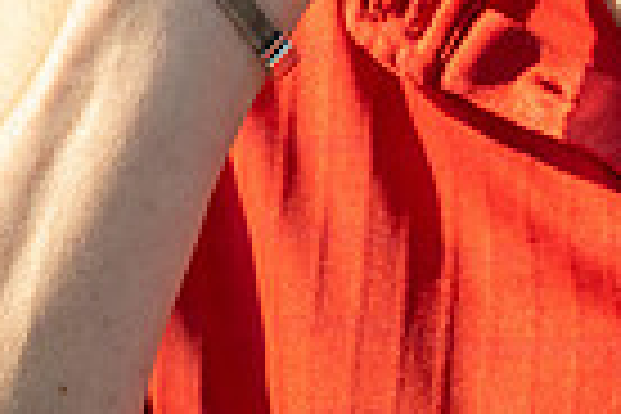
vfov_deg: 1.1
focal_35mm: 1259
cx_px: 1192
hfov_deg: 1.6
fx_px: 21716
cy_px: -434
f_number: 4
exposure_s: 1/640
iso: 160
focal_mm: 300
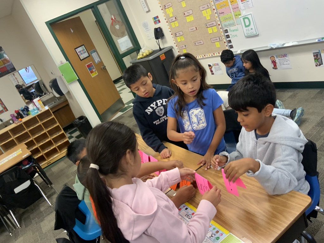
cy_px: 122
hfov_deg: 61.7
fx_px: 271
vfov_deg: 48.2
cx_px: 162
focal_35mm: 29
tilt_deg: -21.5
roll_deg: +25.0
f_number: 1.8
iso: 125
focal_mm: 3
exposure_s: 1/60
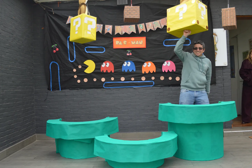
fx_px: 231
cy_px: 84
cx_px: 126
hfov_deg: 57.3
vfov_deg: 39.9
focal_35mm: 33
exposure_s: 1/100
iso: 400
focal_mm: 22
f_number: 5
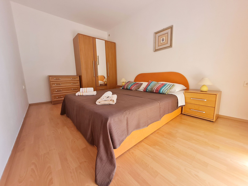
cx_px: 124
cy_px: 93
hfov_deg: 106.2
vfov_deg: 89.9
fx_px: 93
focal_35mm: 13
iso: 125
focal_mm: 1.74
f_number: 2.2
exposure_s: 1/50
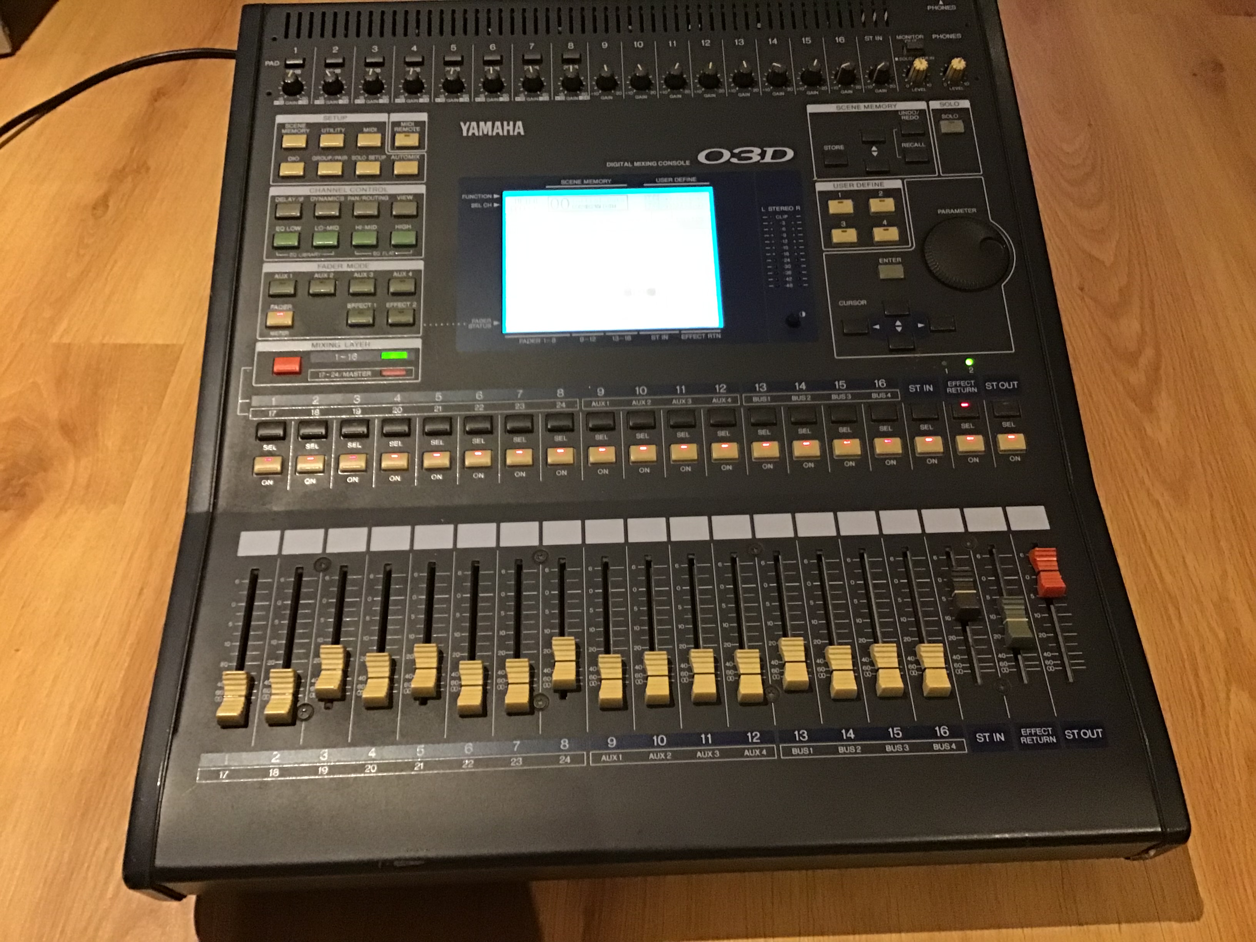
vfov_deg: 45.4
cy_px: 471
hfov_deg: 58.4
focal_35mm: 31
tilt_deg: -51.2
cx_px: 628
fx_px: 1125
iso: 250
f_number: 2.4
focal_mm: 3.3
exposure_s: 1/17
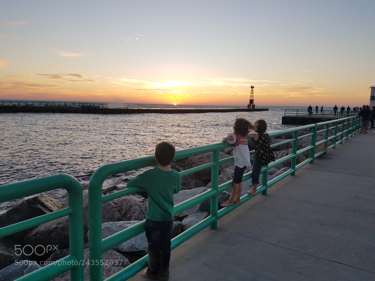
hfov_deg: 67.3
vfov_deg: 53.1
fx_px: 282
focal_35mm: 26
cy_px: 140
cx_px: 188
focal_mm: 4.2
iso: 40
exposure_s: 1/359
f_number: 1.7
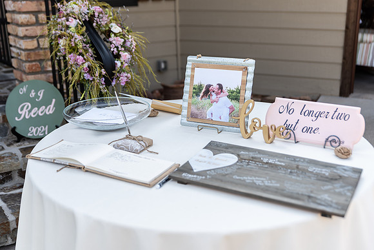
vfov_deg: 29.9
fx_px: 468
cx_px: 187
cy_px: 125
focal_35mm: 45
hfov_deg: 43.6
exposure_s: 1/250
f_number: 2.8
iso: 50
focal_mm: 45
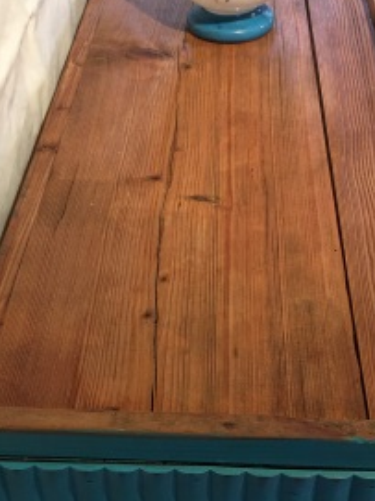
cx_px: 190
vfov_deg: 33.8
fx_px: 824
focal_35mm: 57
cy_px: 230
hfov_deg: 25.6
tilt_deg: -38.2
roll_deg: +1.5
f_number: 2.2
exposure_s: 1/17
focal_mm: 4.15
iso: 40
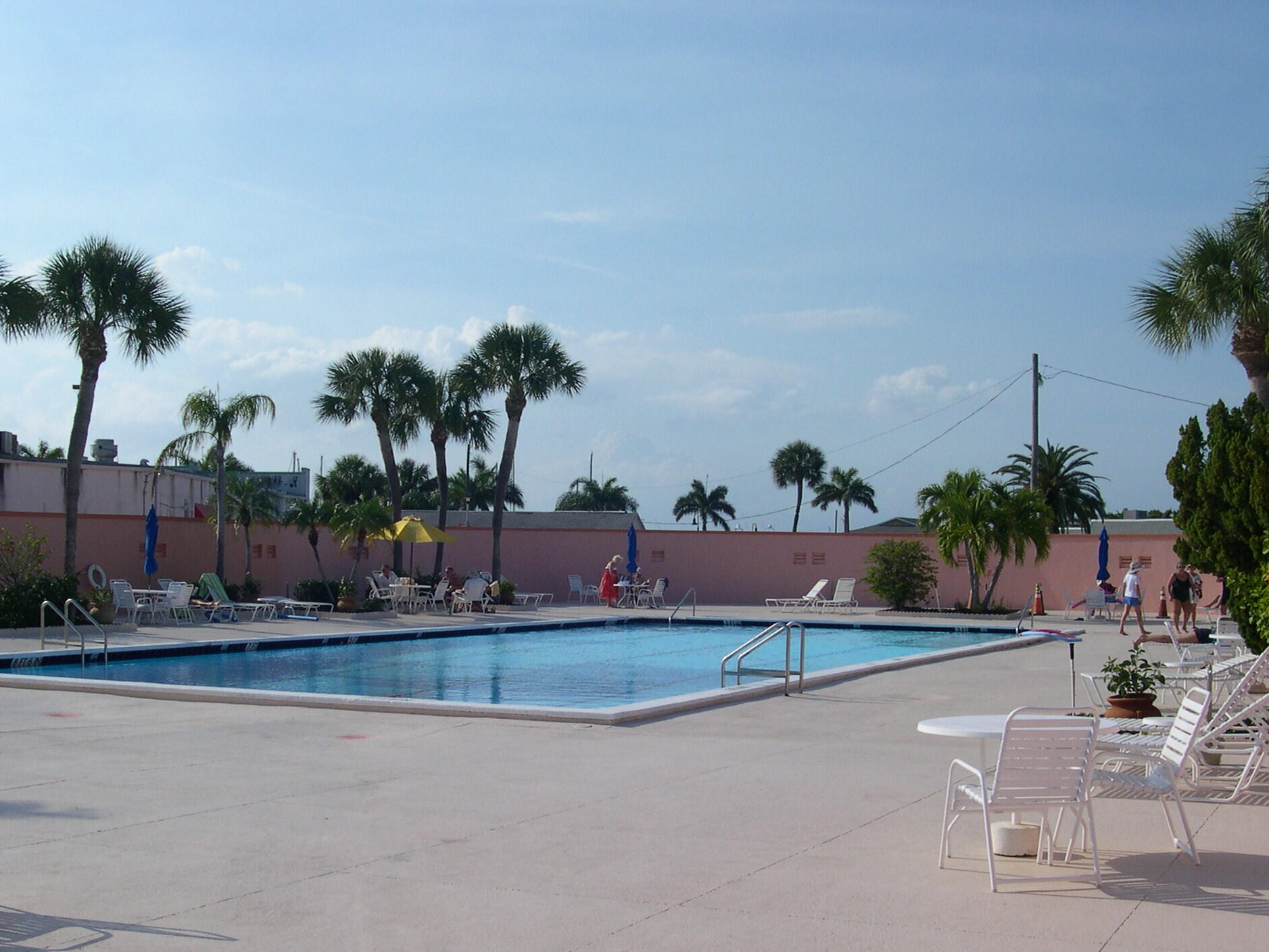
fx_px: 1686
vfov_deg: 31.4
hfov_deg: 41.1
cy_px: 565
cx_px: 546
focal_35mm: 46
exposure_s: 1/473
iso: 100
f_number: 7.6
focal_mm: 8
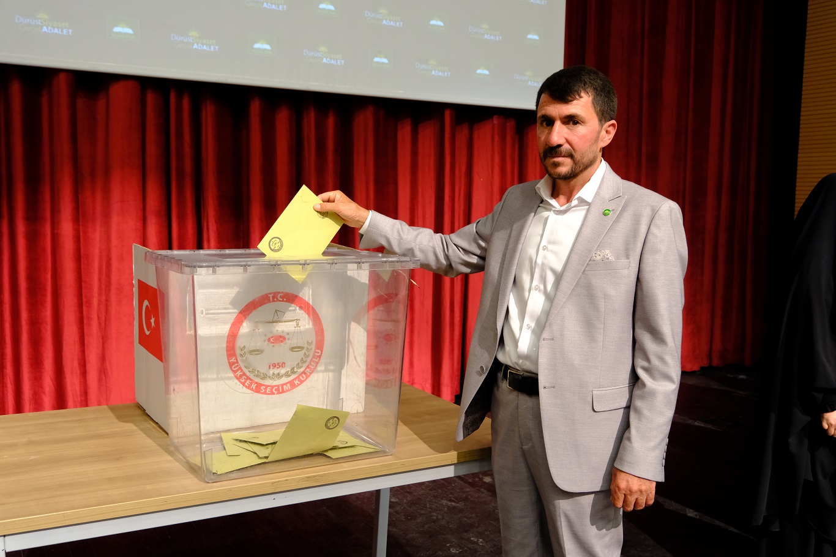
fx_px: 813
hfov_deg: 54.4
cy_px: 278
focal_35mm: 35
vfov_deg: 37.8
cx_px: 418
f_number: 4
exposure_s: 1/50
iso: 1600
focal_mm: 23.5
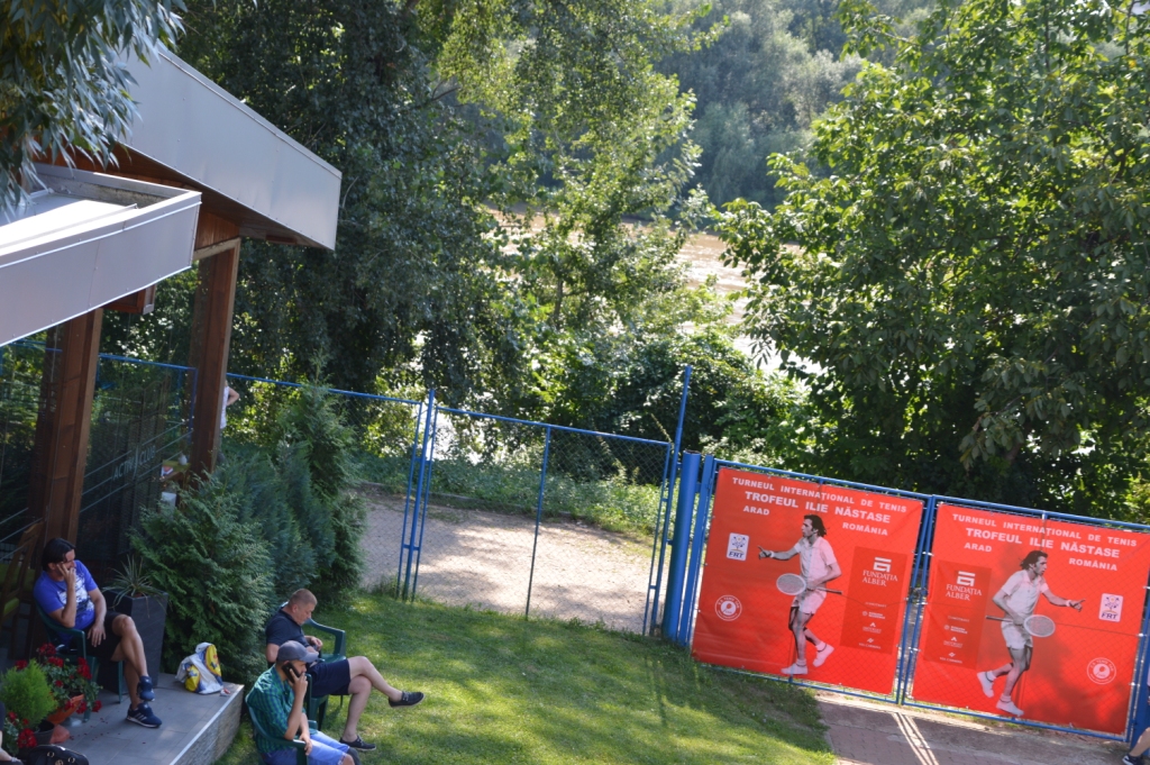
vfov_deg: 20.6
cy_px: 382
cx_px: 575
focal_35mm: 66
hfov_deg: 30.5
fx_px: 2107
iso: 220
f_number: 5.6
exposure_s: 1/125
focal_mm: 44
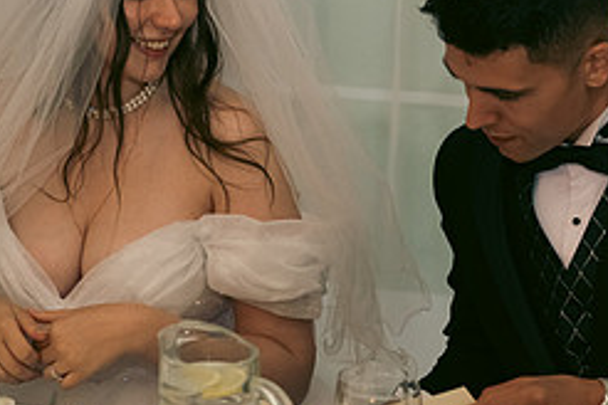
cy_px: 149
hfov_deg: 15.0
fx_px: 2314
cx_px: 386
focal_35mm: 137
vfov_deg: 10.0
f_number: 3.5
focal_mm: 58
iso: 800
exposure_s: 1/160
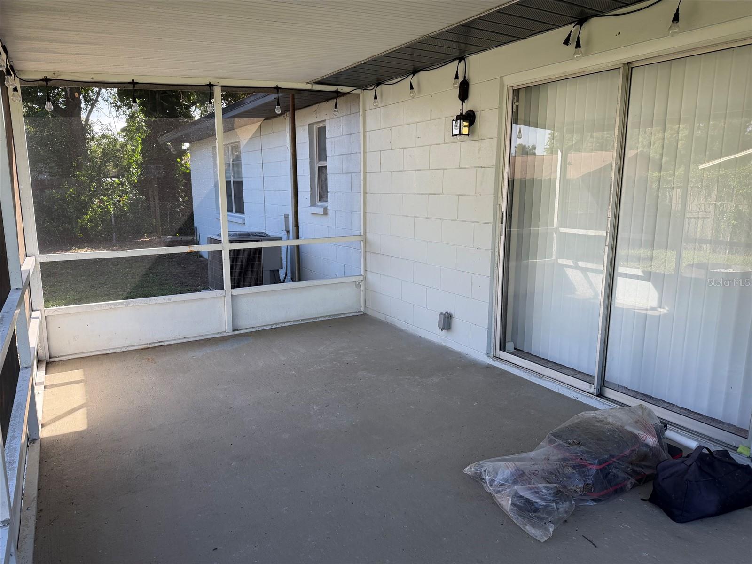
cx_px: 376
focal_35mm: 24
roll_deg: -0.6
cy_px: 282
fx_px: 521
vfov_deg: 56.8
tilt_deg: -10.2
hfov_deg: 71.6
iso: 100
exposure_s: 1/543
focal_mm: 6.76
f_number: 1.78
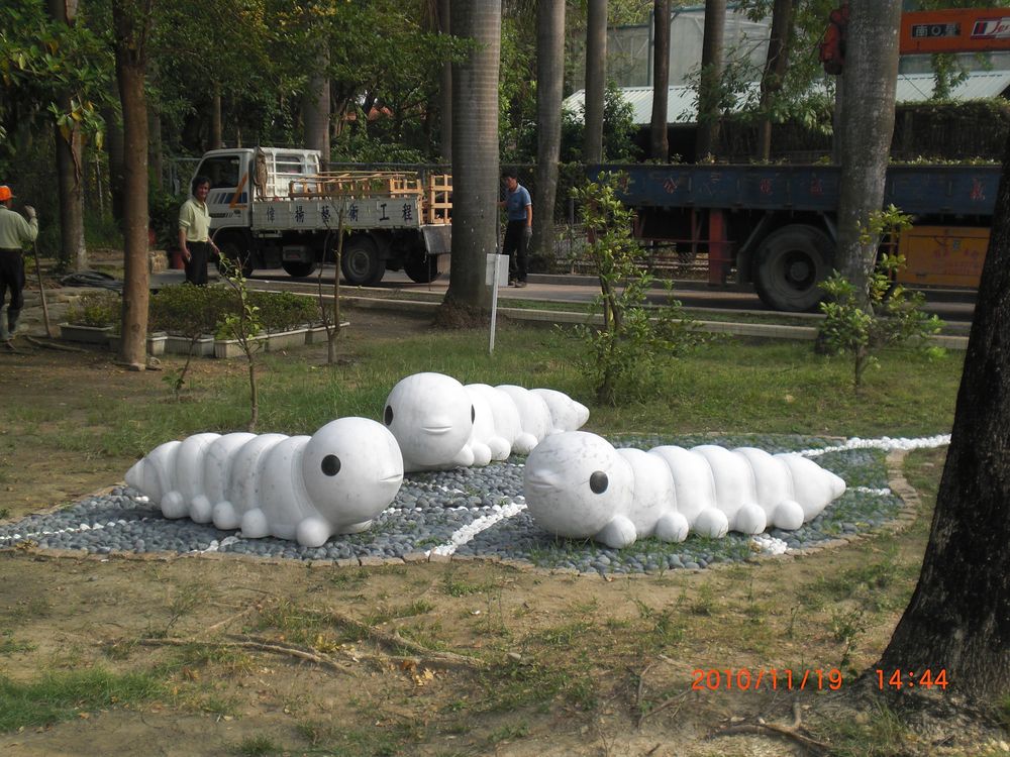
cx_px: 505
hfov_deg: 37.5
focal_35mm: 51
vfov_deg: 28.6
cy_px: 378
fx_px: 1488
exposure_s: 1/320
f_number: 3.6
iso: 64
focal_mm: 8.44
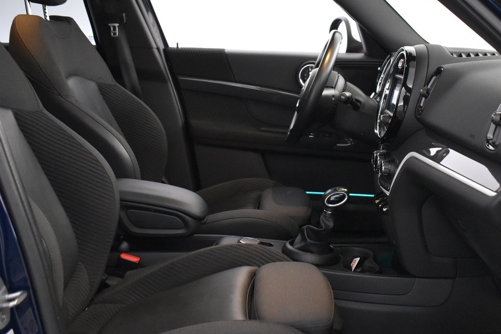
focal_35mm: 46
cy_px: 170
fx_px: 640
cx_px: 345
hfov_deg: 42.0
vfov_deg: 29.2
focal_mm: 18
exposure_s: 1/30
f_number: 3.5
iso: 3200
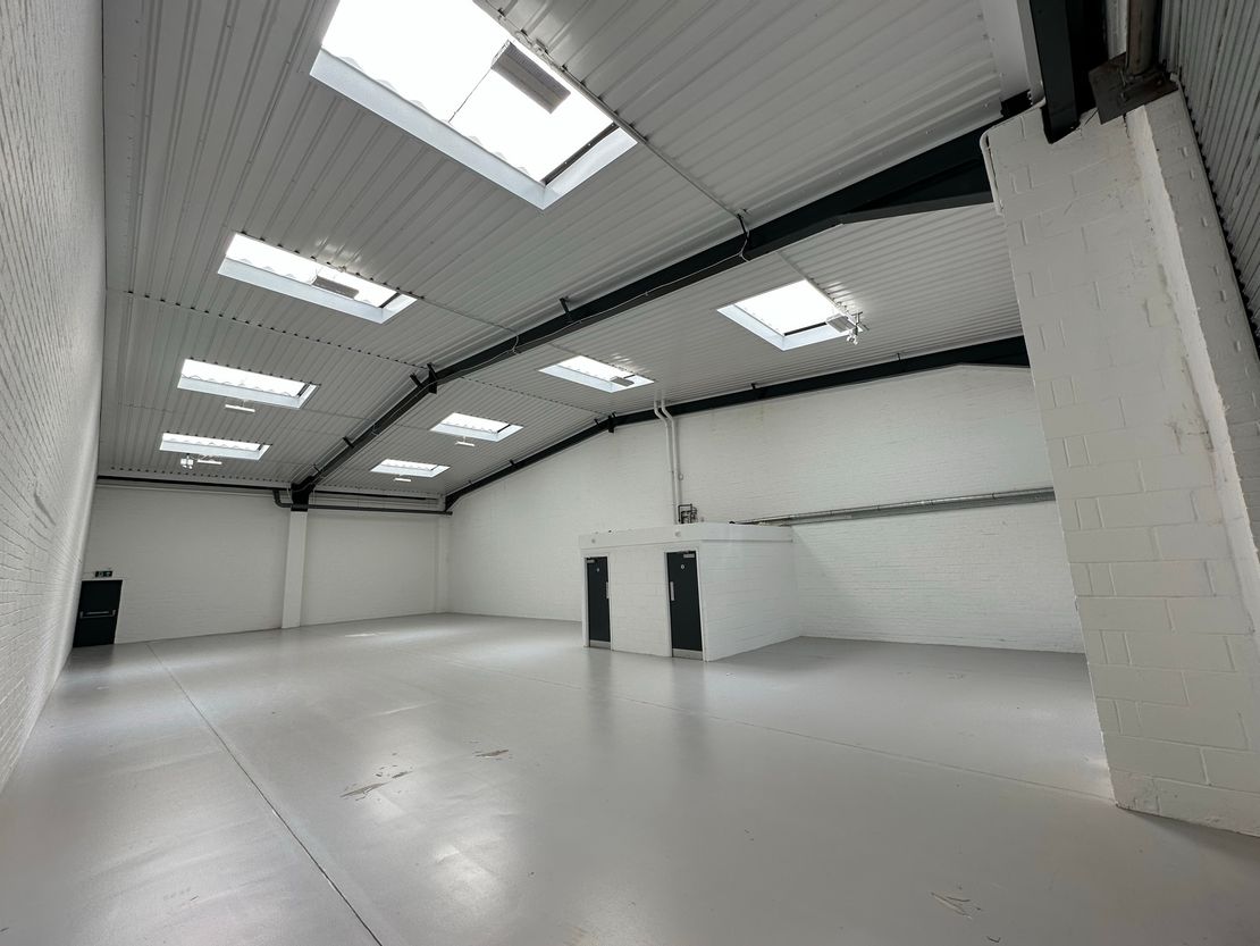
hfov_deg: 102.1
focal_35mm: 14
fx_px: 510
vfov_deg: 85.7
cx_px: 630
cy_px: 473
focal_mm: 2.22
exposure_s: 1/467
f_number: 2.2
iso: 40
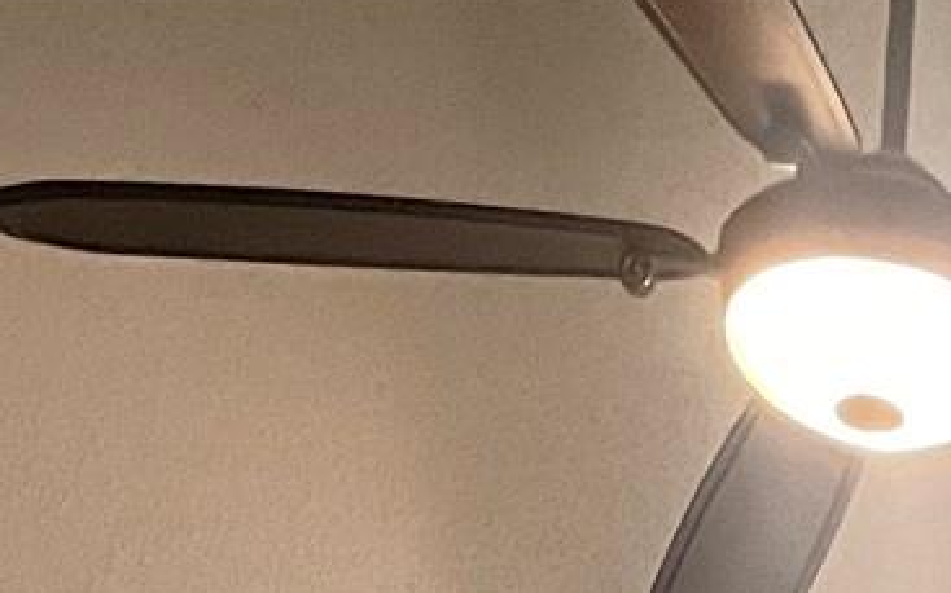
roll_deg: -3.1
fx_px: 3990
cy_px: 1973
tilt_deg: +12.2
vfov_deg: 7.2
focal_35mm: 154
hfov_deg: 12.8
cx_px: 1493
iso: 500
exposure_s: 1/60
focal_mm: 4.2
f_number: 1.6
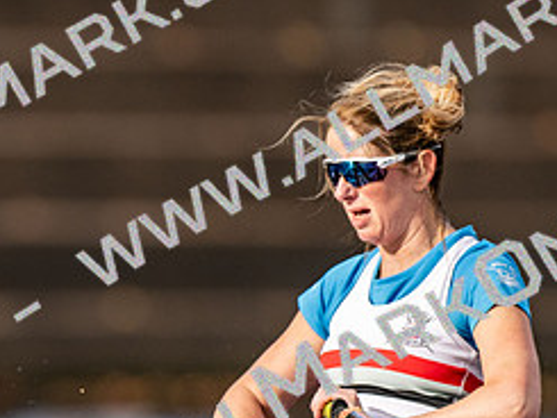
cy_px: 324
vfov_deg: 0.7
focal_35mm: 2047
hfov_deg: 1.0
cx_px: -89
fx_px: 32954
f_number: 4
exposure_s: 1/2500
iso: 280
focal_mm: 600
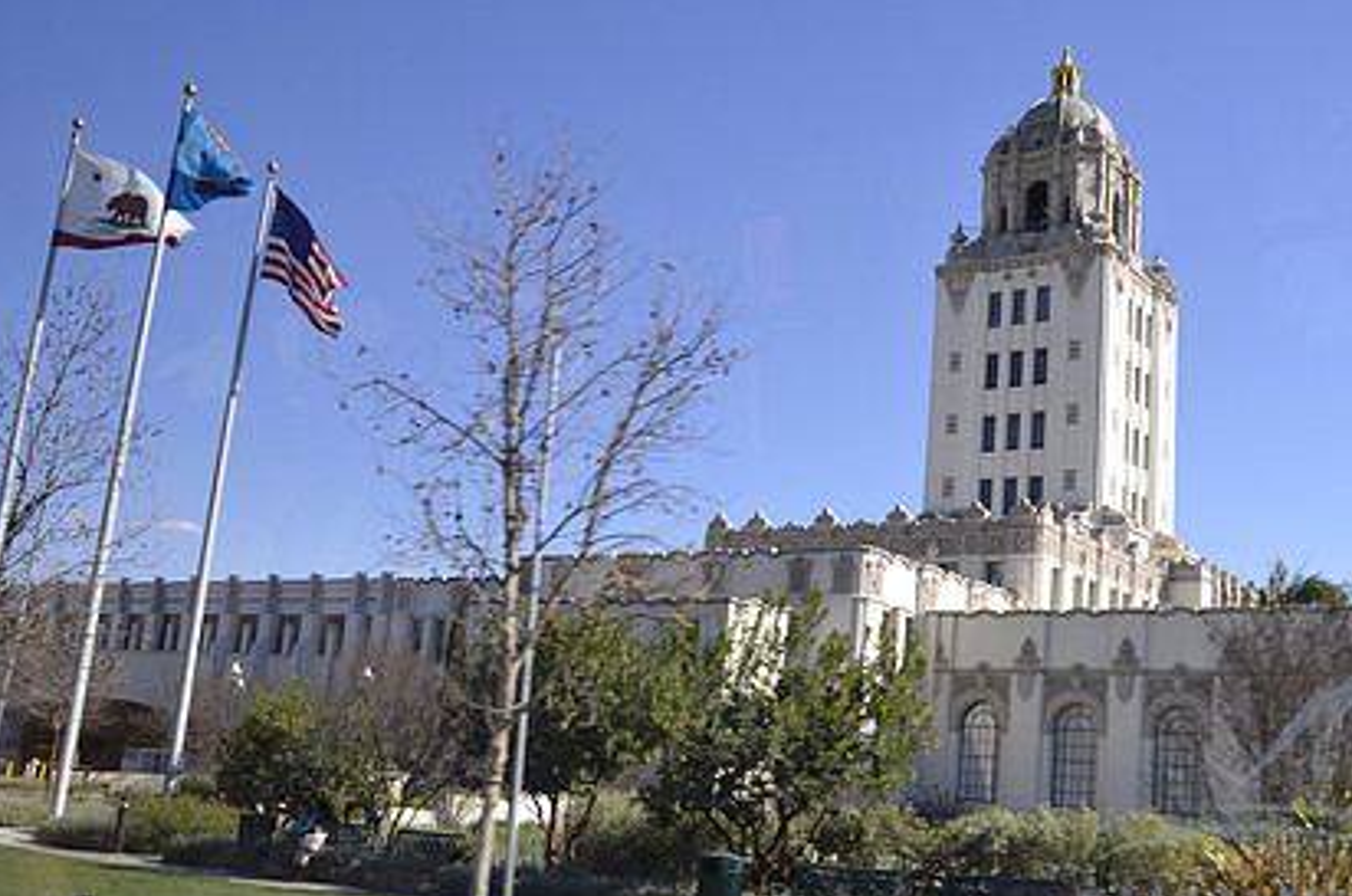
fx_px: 1424
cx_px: 840
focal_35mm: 38
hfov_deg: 50.3
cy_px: 414
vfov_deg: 34.9
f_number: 5.6
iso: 200
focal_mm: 18
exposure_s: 1/125
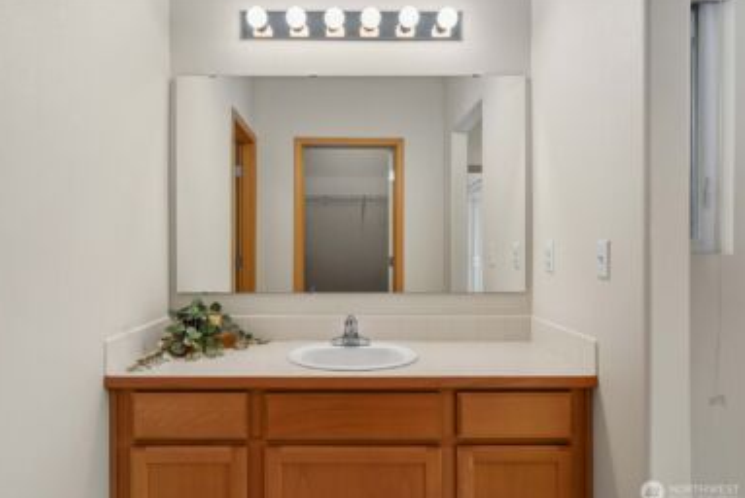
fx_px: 497
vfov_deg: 53.2
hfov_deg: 73.7
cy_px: 250
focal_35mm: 24
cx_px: 364
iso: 1000
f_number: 7.1
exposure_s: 1/20
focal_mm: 23
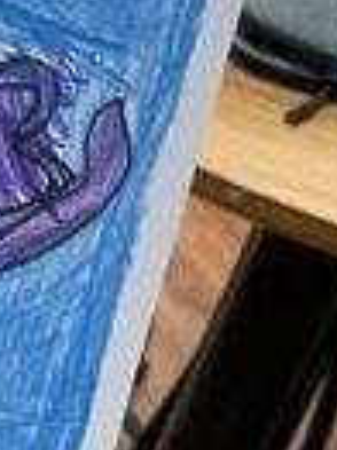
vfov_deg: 9.3
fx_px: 2574
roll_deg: -13.1
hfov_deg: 6.6
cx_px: -774
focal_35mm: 198
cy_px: 938
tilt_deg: -40.7
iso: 80
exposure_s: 1/50
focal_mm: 4.2
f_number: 1.6
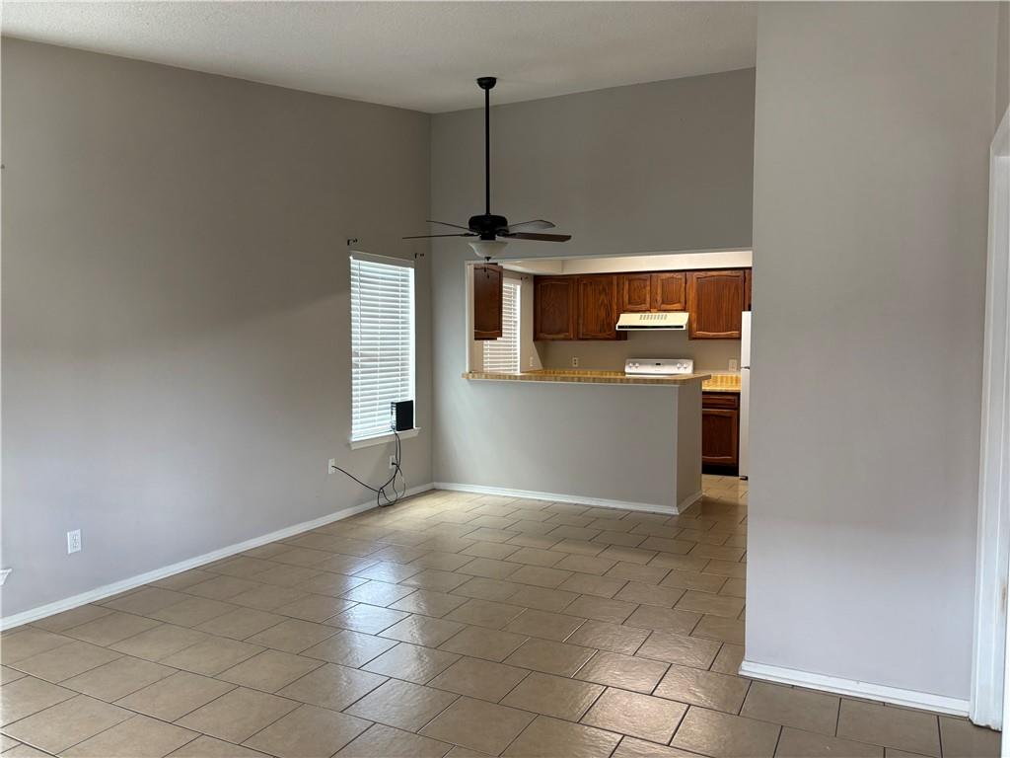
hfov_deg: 67.3
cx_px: 505
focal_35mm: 26
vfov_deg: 53.1
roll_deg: +0.3
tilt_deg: -1.9
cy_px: 379
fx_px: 759
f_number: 1.6
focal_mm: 5.96
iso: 80
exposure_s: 1/60
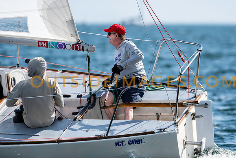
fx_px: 3077
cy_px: 79
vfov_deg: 2.9
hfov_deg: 4.4
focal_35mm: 469
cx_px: 118
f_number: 5
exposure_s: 1/2500
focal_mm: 300
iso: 200
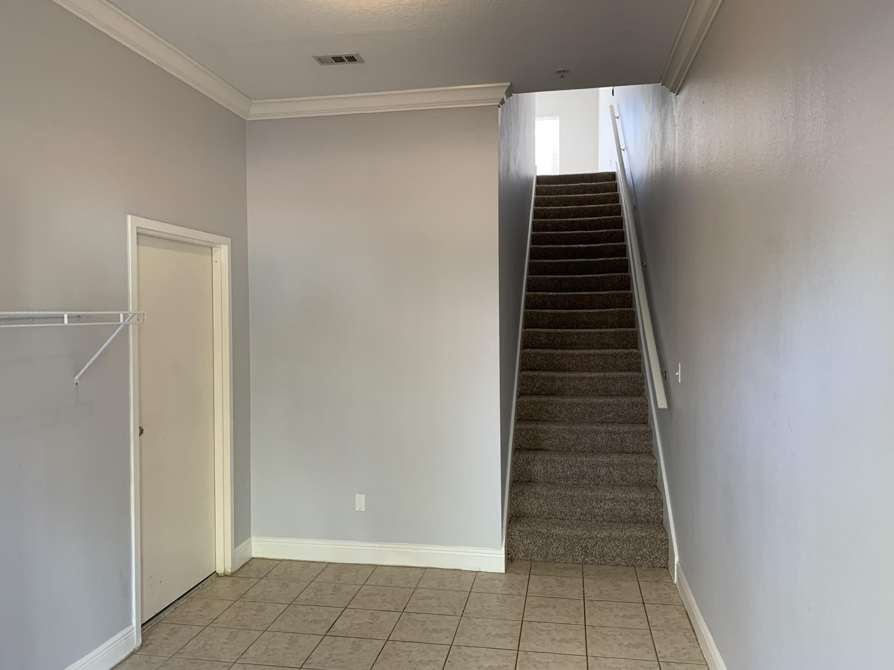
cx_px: 447
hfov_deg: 67.3
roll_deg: +0.5
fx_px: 671
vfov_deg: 53.1
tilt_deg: -0.1
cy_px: 335
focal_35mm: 26
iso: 125
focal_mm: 4.25
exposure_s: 1/60
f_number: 1.8
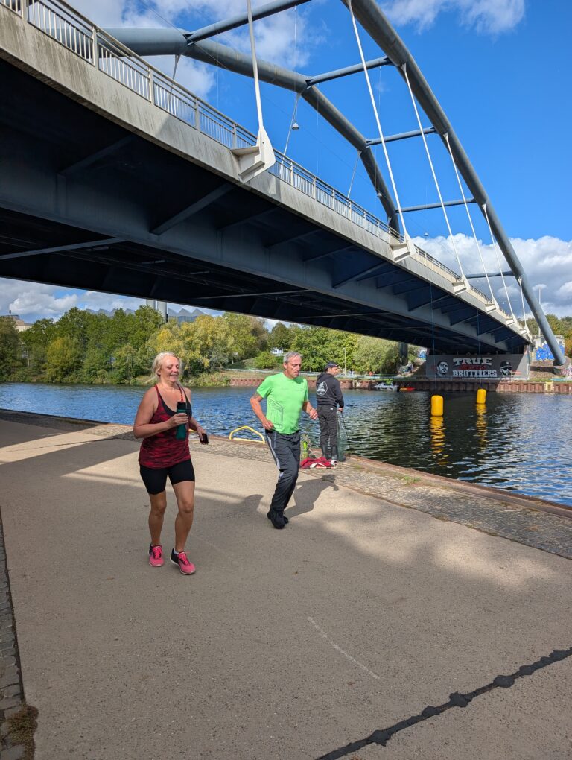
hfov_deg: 56.9
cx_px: 286
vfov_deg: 71.5
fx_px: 527
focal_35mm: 24
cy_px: 380
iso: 19
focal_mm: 6.9
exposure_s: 1/1241
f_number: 1.68
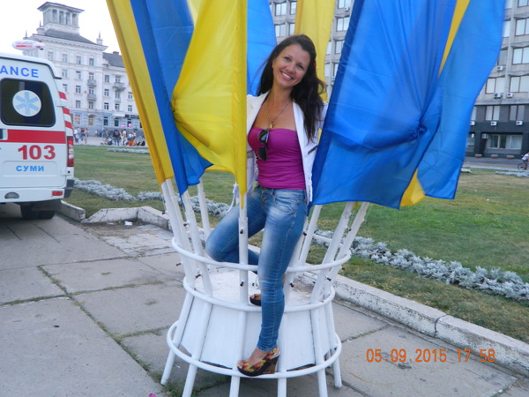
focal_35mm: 31
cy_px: 198
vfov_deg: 45.4
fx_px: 474
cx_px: 264
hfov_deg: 58.4
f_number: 3.2
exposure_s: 1/40
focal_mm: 5.6
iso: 100
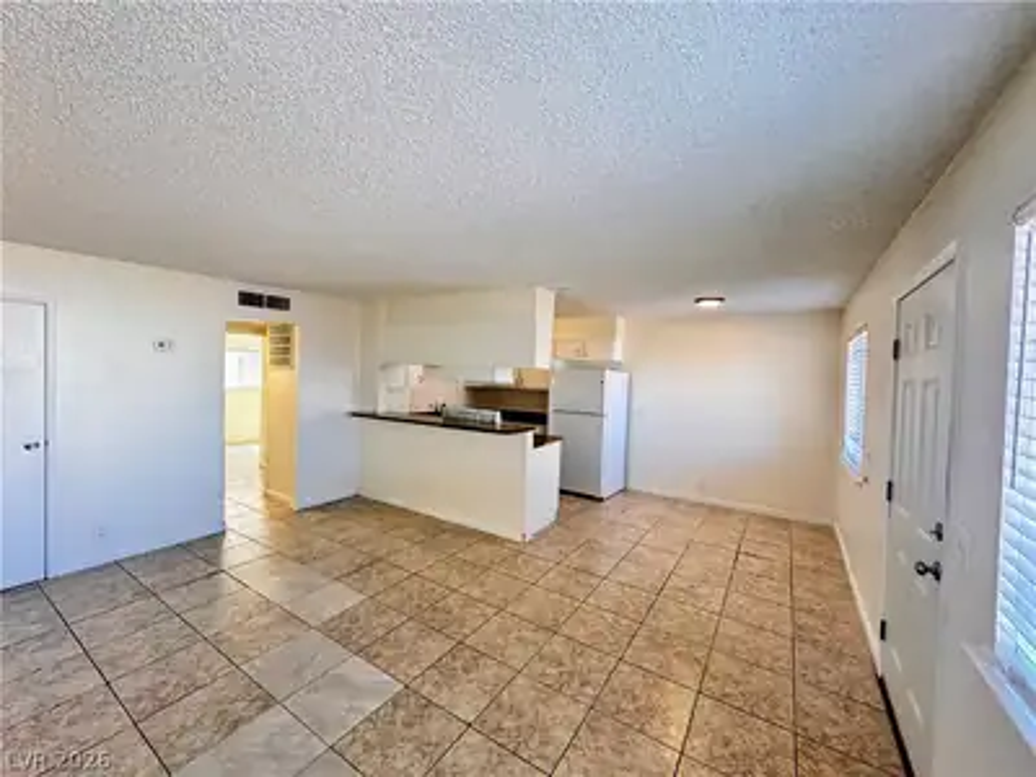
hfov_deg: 102.1
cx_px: 518
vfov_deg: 85.7
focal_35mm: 14
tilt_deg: -2.6
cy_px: 388
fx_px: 419
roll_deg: -2.0
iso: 250
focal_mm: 2.22
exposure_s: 1/120
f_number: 2.2
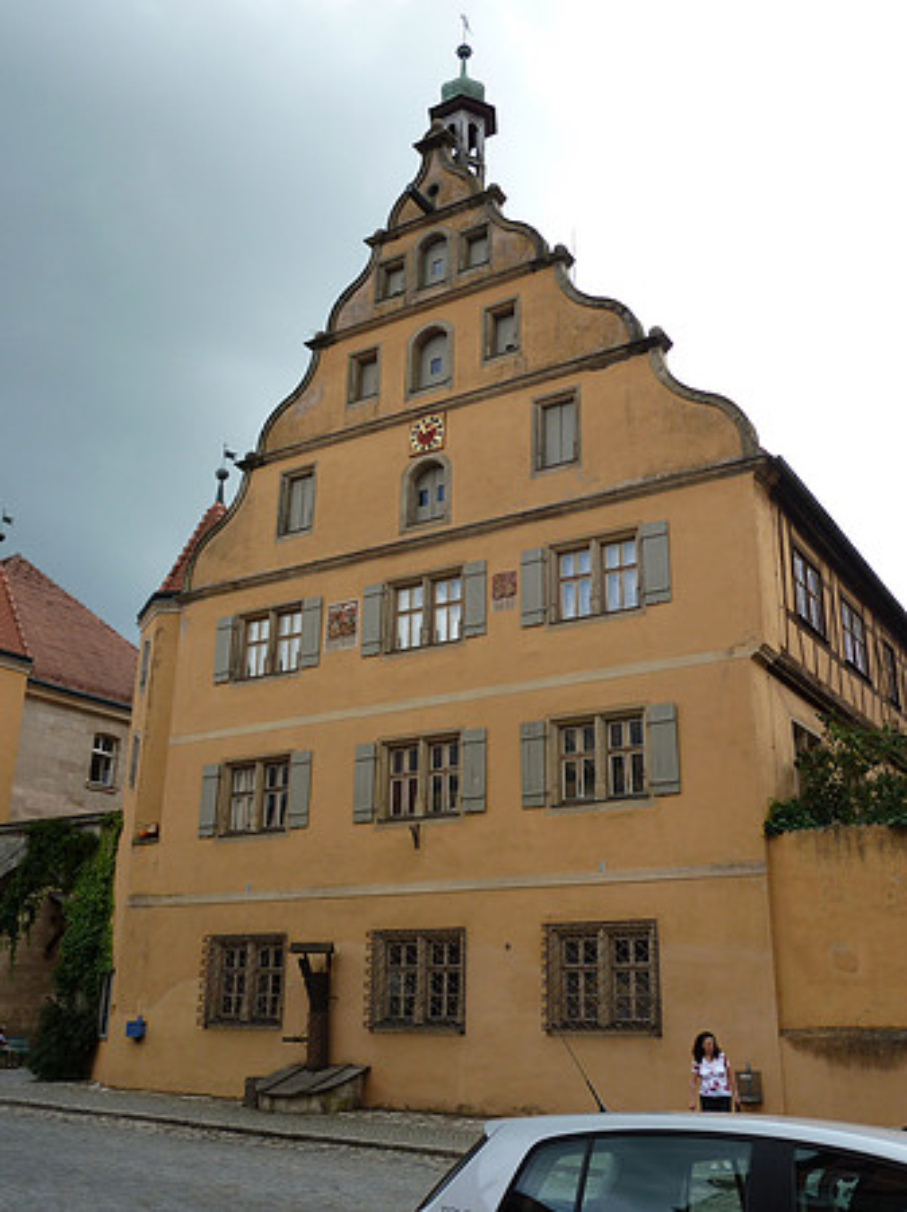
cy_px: 606
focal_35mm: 32
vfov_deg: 56.8
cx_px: 454
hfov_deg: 44.1
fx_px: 1119
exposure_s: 1/250
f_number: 4
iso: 80
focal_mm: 5.3
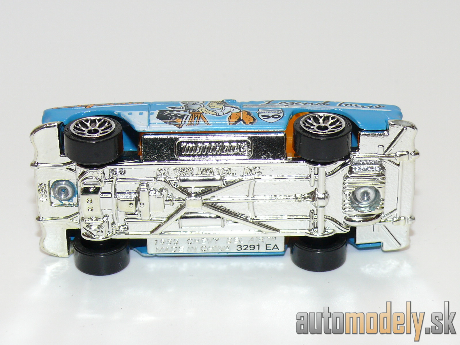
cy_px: 172
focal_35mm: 102
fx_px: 1355
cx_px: 230
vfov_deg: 14.5
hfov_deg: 19.3
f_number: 4
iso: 100
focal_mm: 13.4
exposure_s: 1/30
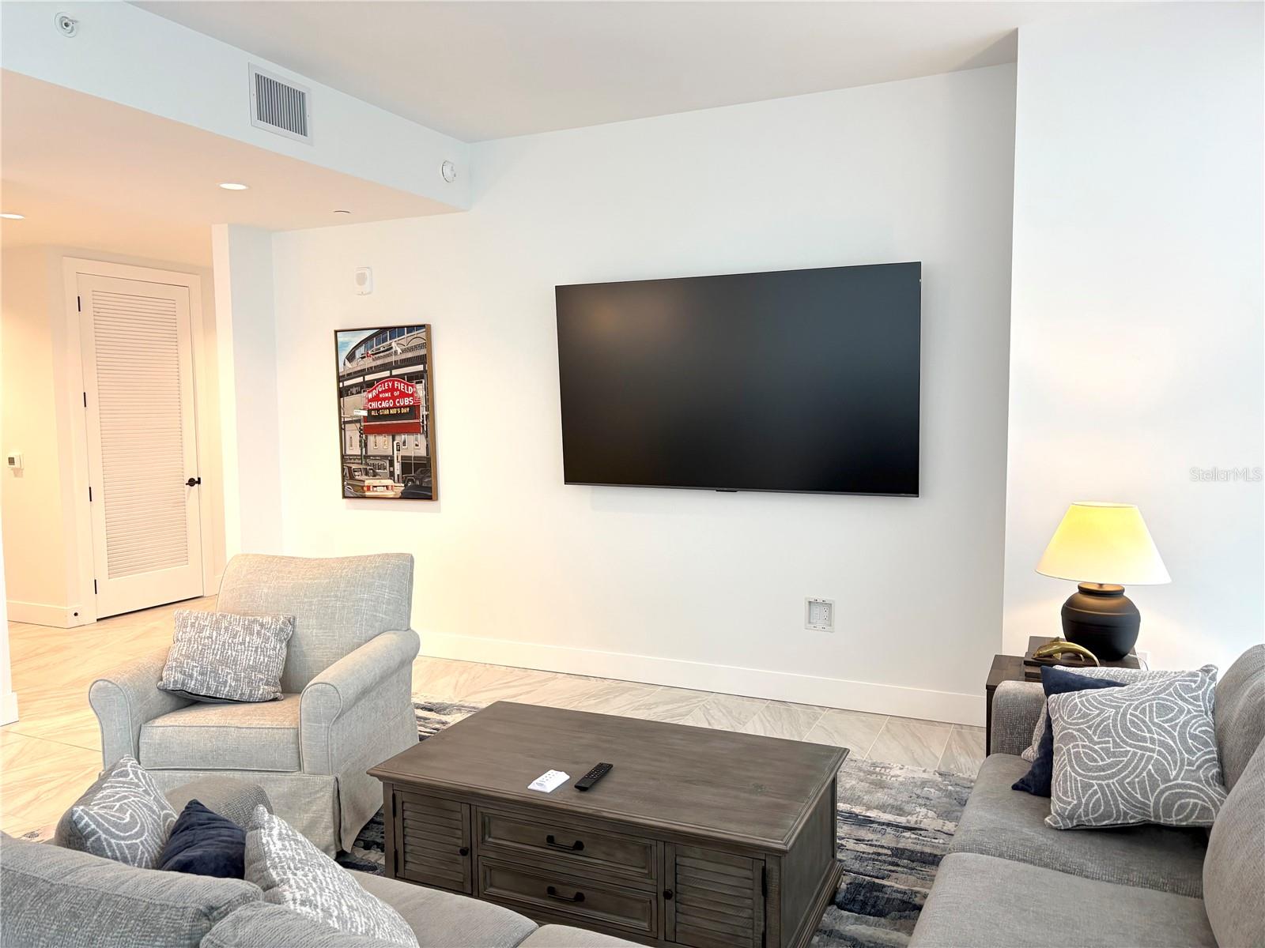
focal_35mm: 26
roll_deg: +0.6
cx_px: 632
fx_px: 950
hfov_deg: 67.3
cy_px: 474
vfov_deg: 53.1
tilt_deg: -3.9
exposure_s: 1/120
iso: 100
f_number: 1.6
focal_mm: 5.96
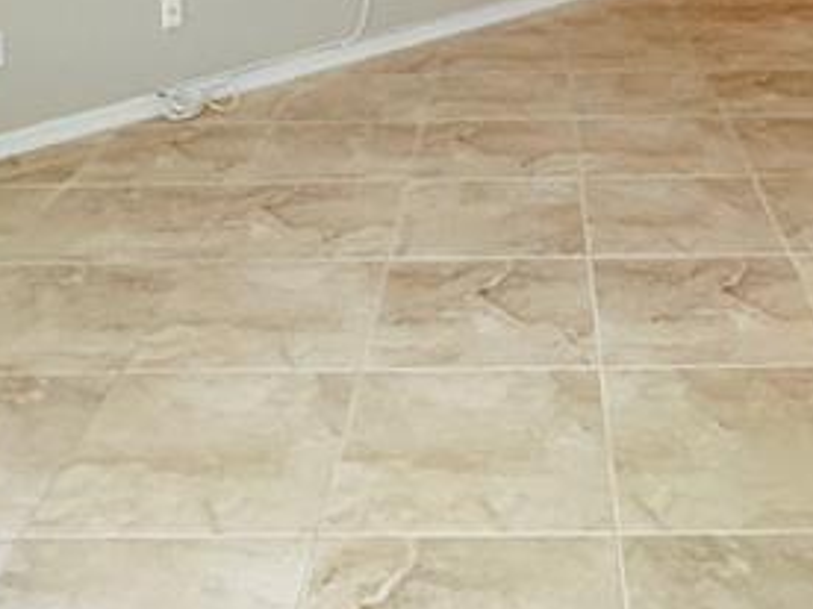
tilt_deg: -3.4
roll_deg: +0.5
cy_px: -209
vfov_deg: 24.1
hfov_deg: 36.5
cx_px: 530
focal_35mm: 52
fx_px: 1221
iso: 500
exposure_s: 1/60
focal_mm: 2.22
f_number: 2.2
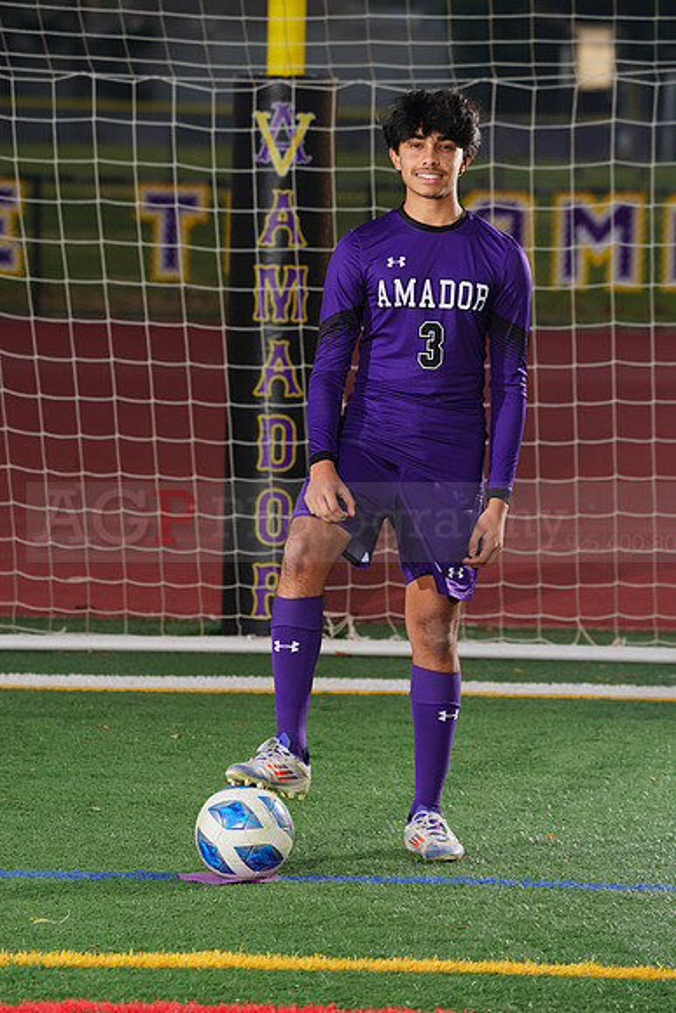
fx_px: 6221
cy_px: 506
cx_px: 338
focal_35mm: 221
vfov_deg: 9.3
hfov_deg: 6.2
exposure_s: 1/200
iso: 200
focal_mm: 221
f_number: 7.1
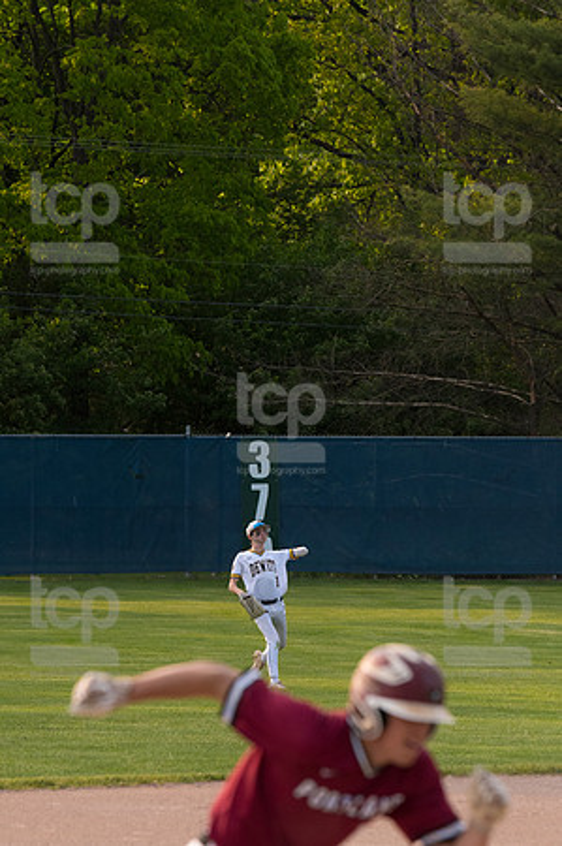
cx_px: 281
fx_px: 7041
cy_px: 423
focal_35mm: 300
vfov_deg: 6.9
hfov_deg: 4.6
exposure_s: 1/1600
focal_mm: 200
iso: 800
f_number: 5.6
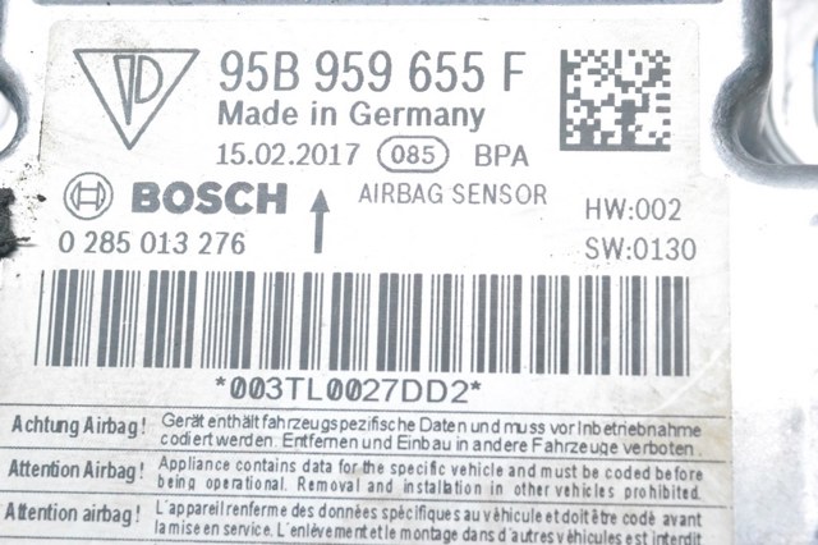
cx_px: 409
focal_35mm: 82
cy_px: 272
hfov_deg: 24.6
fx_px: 1874
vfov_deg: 16.5
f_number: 10
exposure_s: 1/160
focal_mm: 55
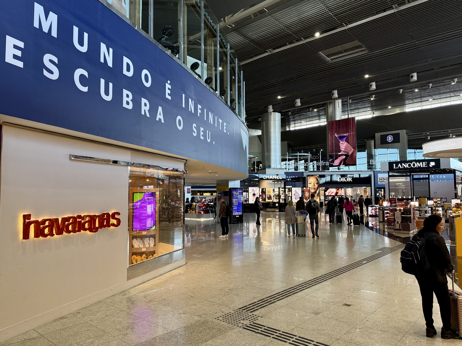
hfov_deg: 71.6
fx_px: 320
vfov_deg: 56.8
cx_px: 231
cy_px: 173
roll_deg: +1.6
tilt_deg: +3.6
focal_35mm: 24
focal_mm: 6.76
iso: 200
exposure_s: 1/222
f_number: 1.78
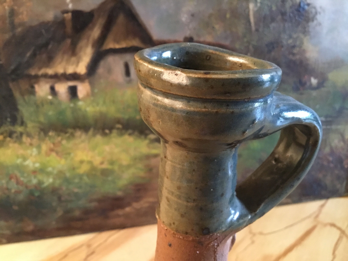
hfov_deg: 58.4
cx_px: 174
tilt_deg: -24.3
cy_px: 130
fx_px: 312
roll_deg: -1.6
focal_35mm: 31
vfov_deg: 45.4
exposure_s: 1/17
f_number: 2.4
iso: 320
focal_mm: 3.3
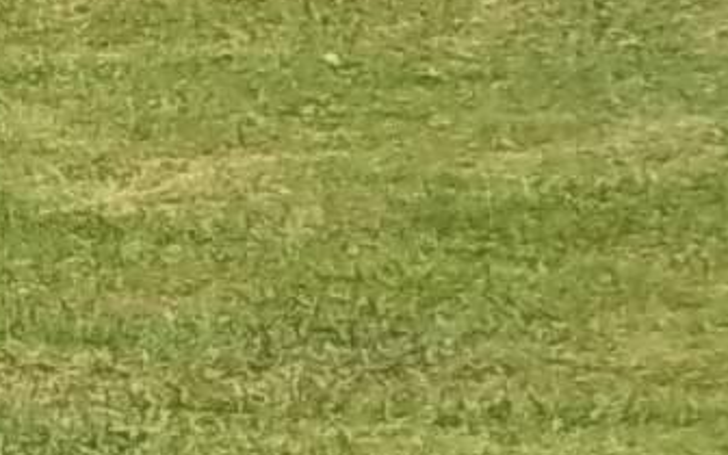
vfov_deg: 5.3
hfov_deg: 8.3
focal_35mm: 239
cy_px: -743
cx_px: -758
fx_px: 4742
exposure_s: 1/500
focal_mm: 6.6
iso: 80
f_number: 4
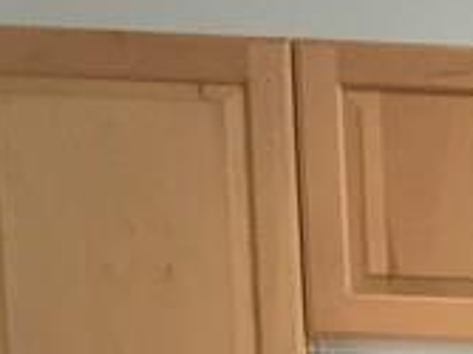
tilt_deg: -8.7
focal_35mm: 178
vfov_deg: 7.5
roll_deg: -2.3
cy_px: 988
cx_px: 1127
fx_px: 2430
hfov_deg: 9.8
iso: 80
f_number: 2.2
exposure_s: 1/30
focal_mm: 4.15
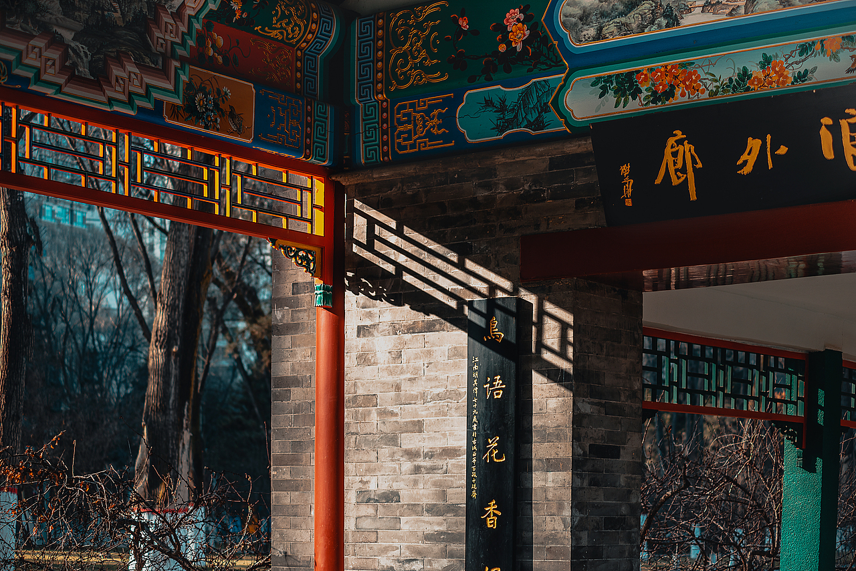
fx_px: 1665
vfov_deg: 19.5
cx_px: 428
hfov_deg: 28.8
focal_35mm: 70
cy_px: 286
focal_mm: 70
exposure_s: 1/160
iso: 100
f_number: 4.5
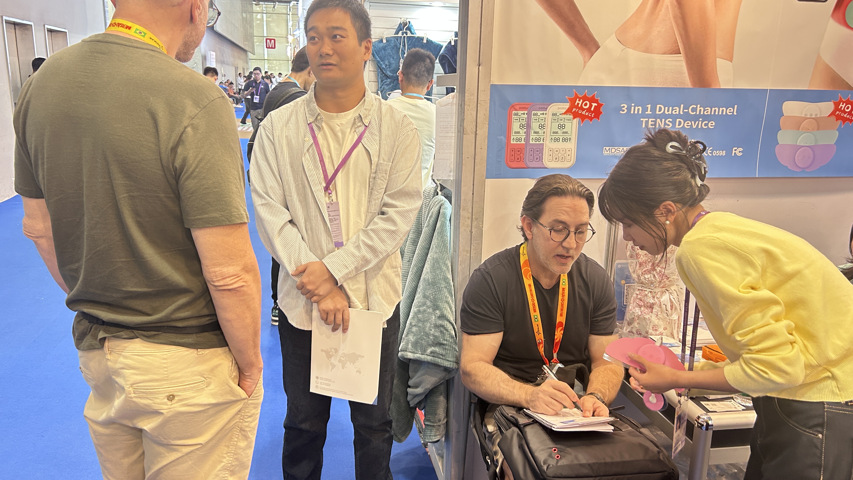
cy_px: 237
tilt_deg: -13.1
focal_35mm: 29
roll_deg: -1.7
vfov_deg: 40.2
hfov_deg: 66.1
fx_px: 656
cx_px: 417
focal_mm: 5.7
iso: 160
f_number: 1.5
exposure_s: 1/50
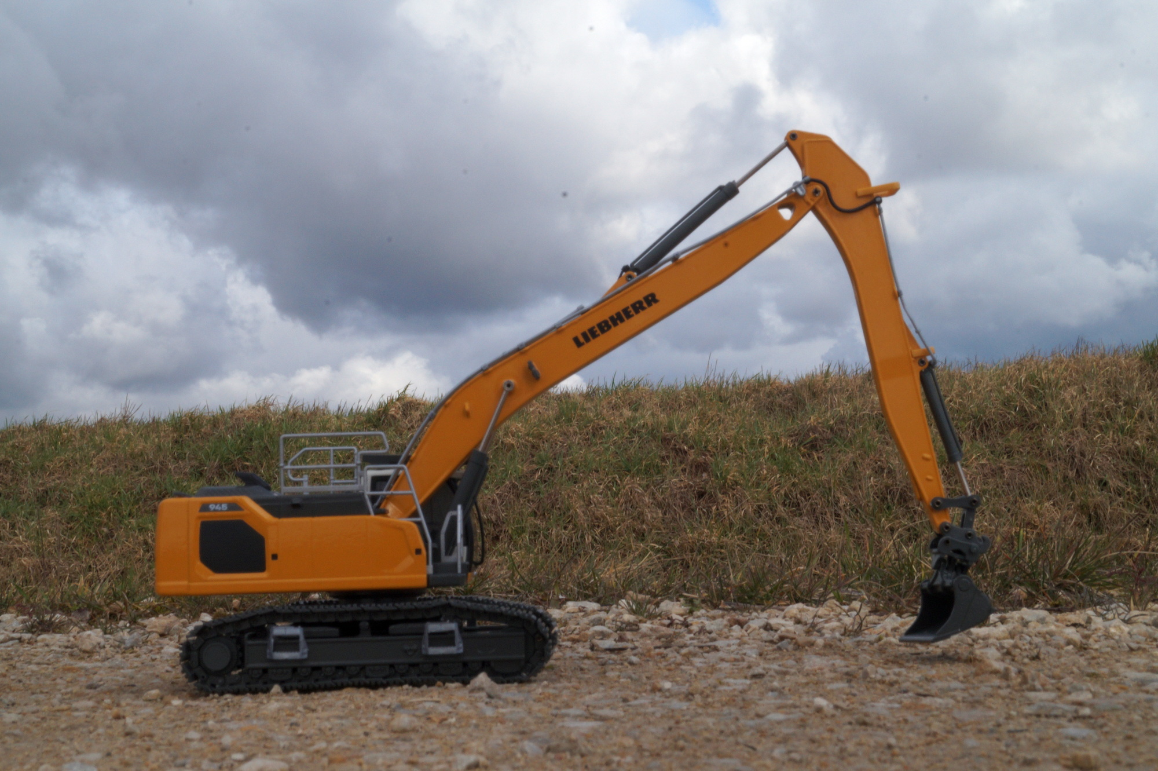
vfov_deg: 29.8
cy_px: 386
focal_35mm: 45
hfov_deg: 43.6
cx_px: 579
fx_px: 1447
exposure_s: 1/60
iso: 320
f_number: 29
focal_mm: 30
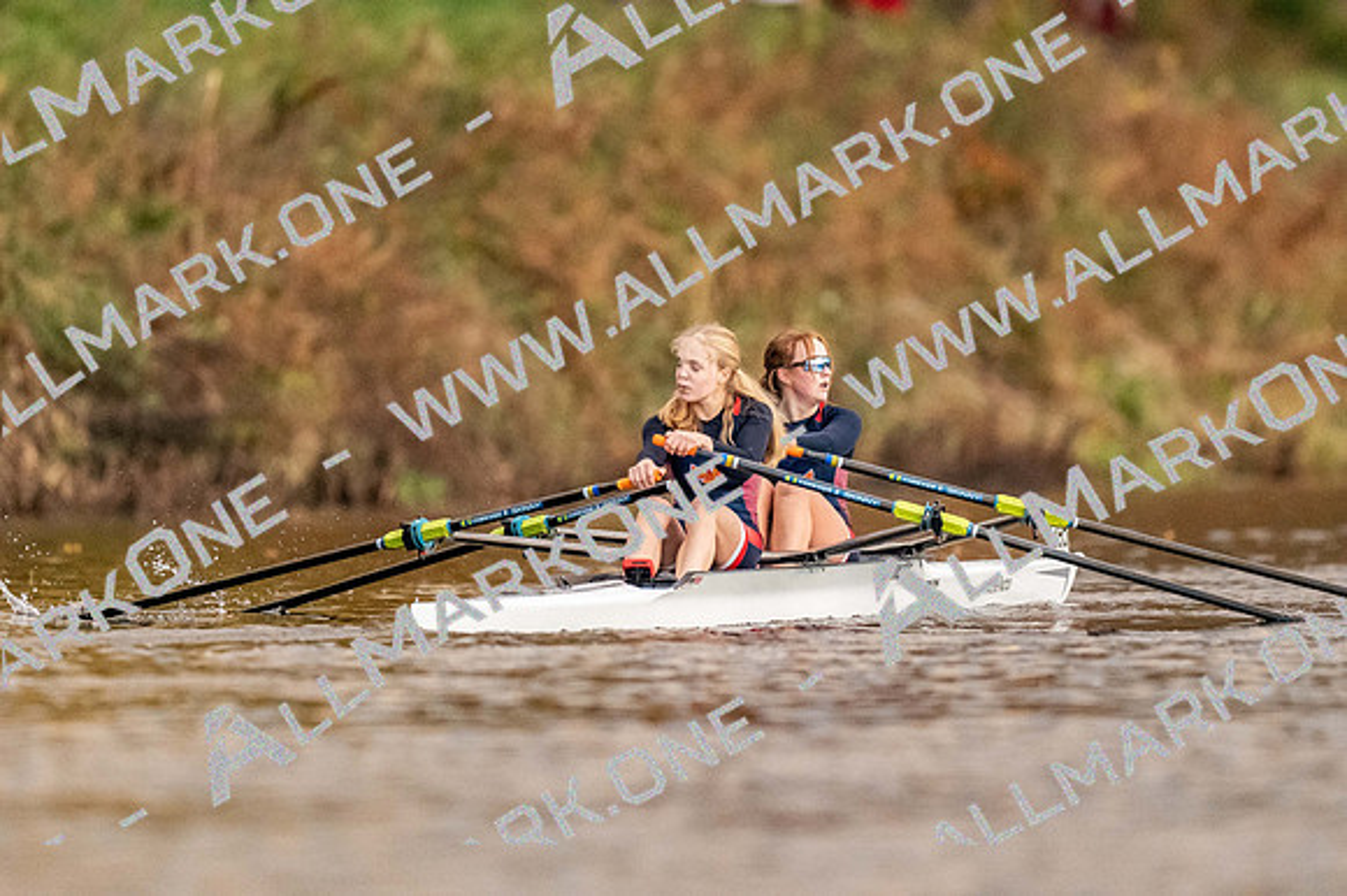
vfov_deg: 1.5
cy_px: 448
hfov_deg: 2.3
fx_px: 33655
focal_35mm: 900
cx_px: 674
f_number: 4
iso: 7200
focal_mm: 600
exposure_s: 1/2500
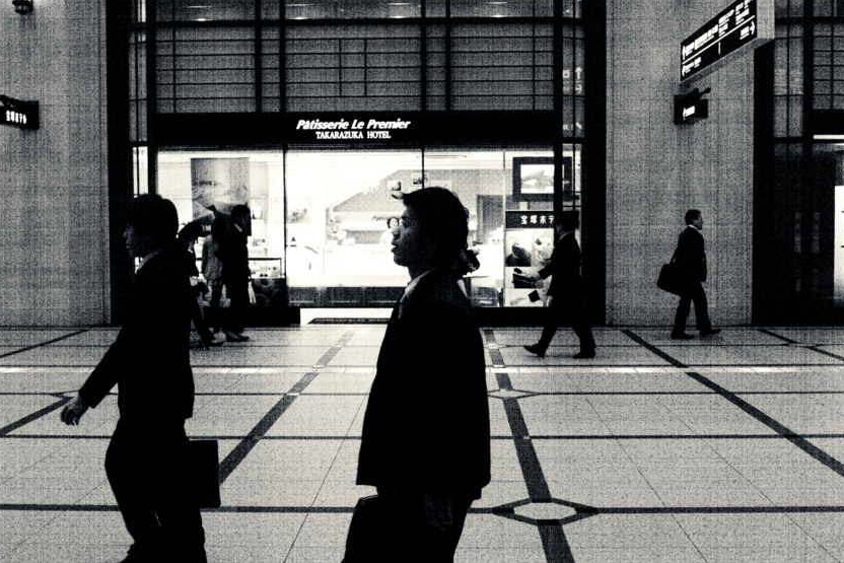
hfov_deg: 42.7
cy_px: 278
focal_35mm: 46
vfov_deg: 29.3
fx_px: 1079
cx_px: 419
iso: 6400
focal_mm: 30
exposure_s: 1/320
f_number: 7.1
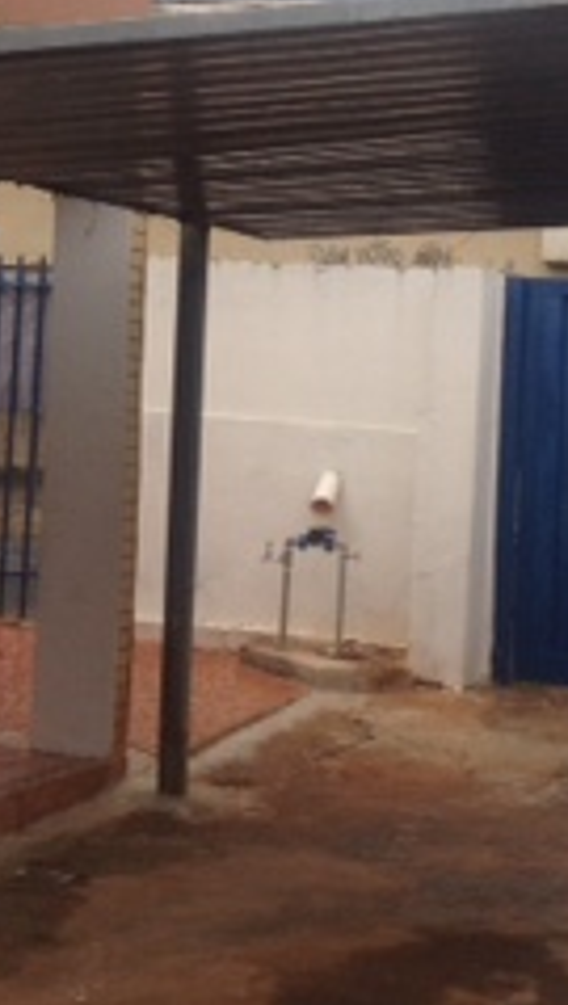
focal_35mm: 102
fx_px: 2722
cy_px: 168
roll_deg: -1.1
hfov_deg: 11.9
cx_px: 177
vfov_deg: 20.6
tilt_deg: +3.3
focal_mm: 4.28
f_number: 2.4
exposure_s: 1/2123
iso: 50
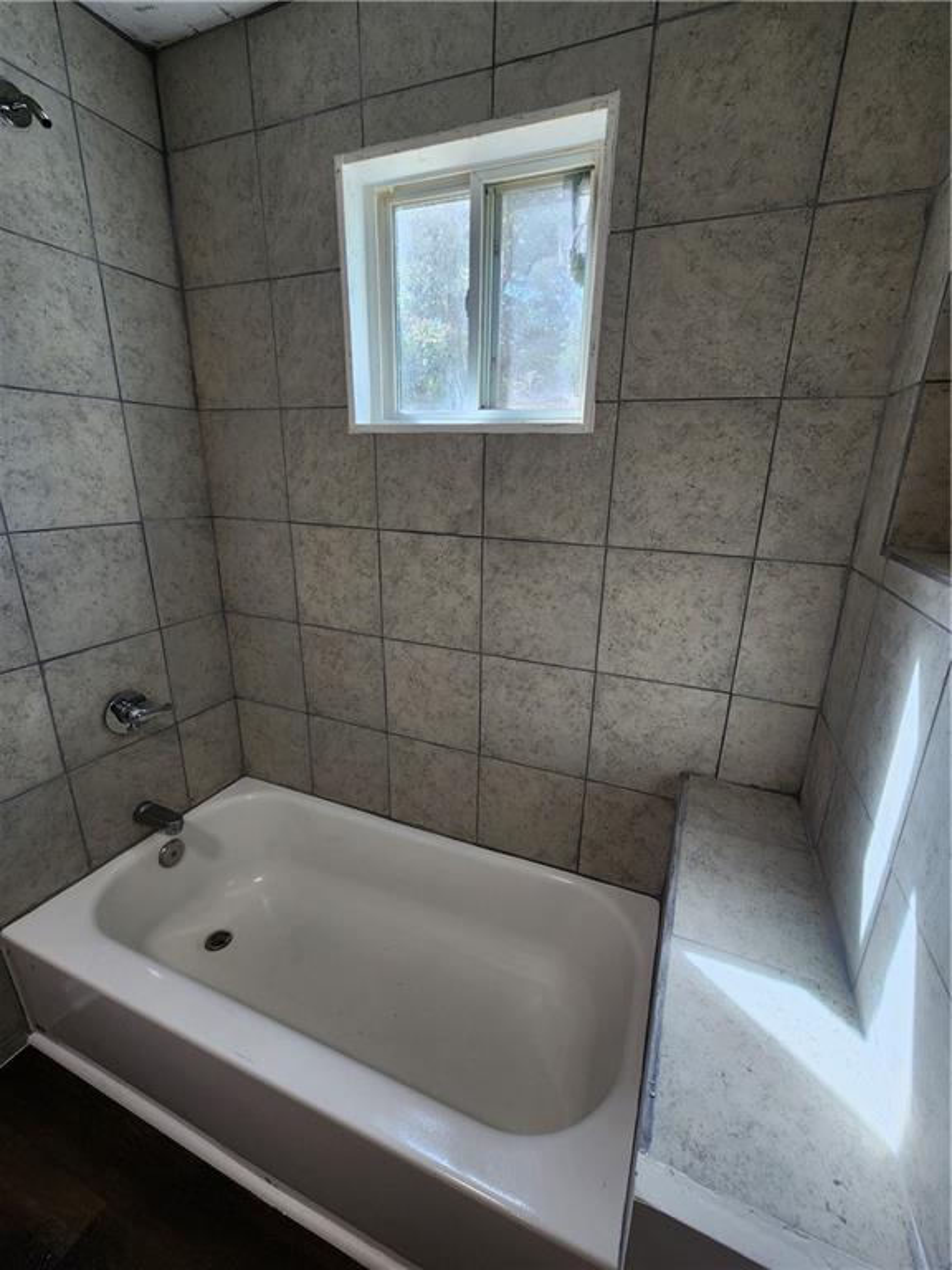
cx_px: 476
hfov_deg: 89.9
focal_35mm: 13
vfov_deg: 106.2
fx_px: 477
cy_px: 635
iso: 80
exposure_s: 1/120
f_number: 2.2
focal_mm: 2.2
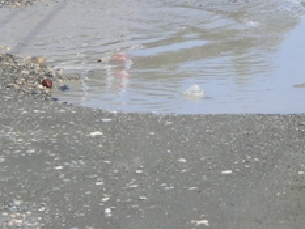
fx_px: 1931
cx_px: 229
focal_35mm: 219
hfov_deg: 9.0
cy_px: 29
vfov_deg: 6.8
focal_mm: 18.9
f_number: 5.9
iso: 50
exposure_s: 1/320
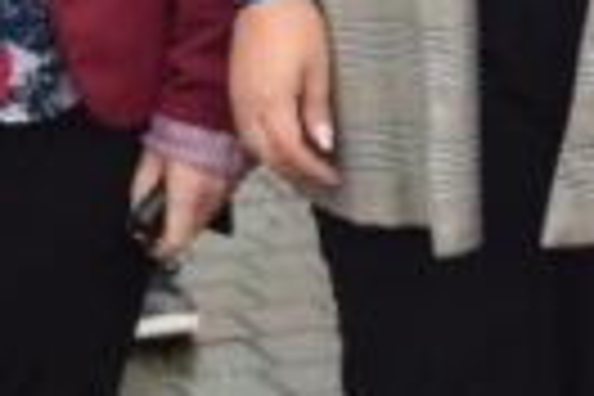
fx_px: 3745
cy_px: -518
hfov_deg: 9.1
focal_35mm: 227
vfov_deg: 5.8
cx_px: 162
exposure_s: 1/100
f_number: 5
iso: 400
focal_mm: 26
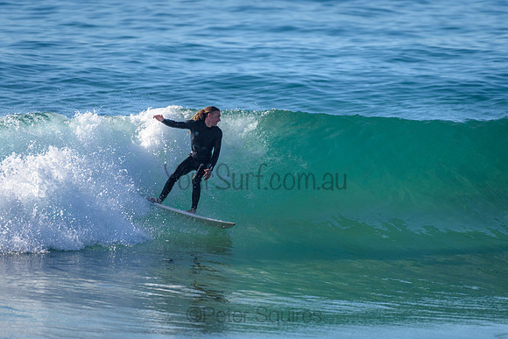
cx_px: 205
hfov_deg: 3.4
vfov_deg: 2.2
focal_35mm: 613
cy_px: 131
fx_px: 8649
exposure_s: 1/2000
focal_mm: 500
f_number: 5.6
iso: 200
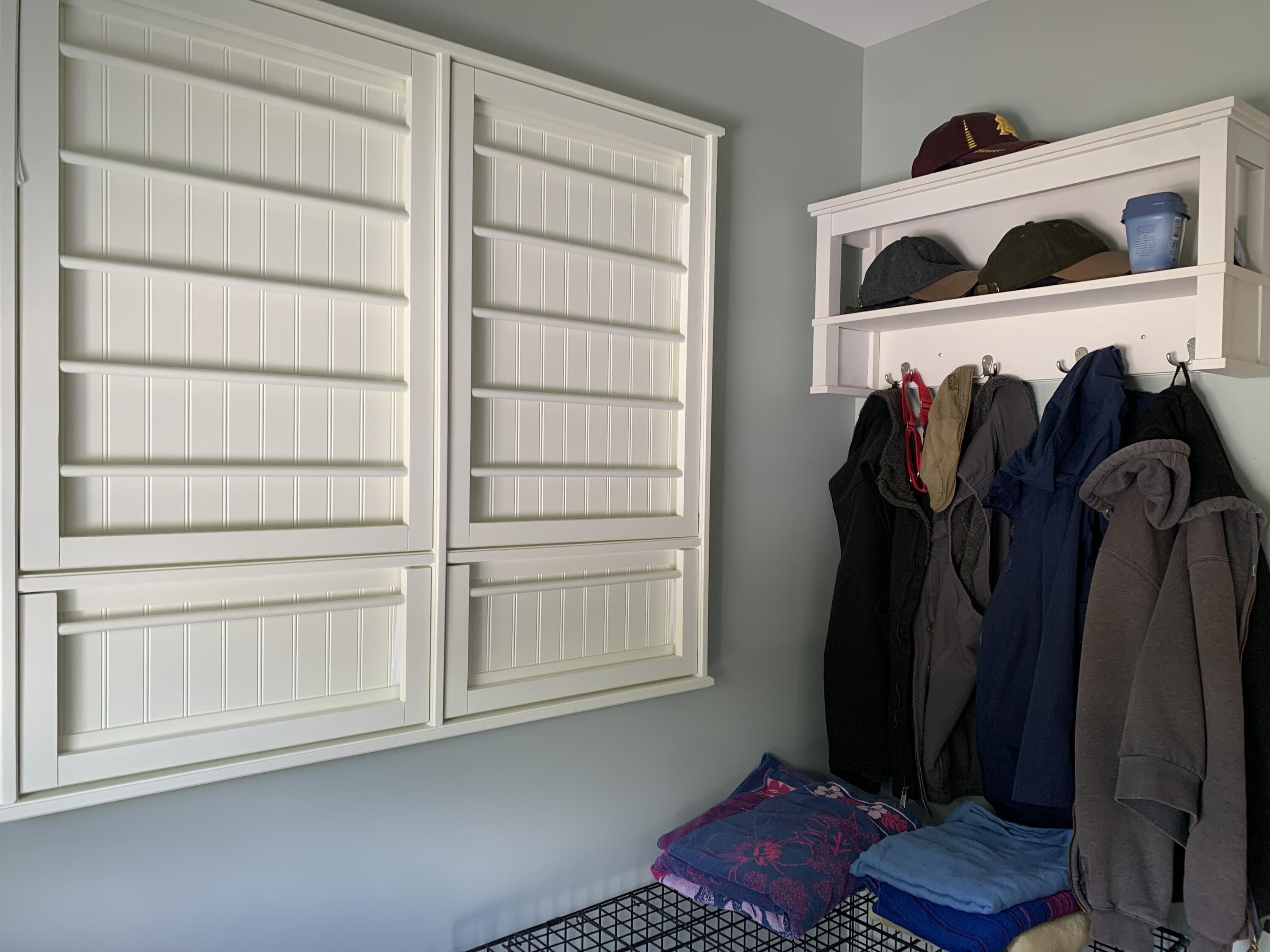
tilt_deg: -1.3
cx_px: 635
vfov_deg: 53.1
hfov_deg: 67.3
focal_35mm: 26
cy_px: 476
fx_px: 954
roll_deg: -1.1
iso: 80
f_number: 1.8
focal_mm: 4.25
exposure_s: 1/60
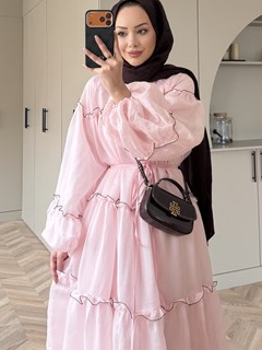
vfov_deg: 58.3
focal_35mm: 31
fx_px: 313
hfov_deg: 45.4
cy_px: 181
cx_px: 142
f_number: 1.78
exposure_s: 1/102
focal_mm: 6.76
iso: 200
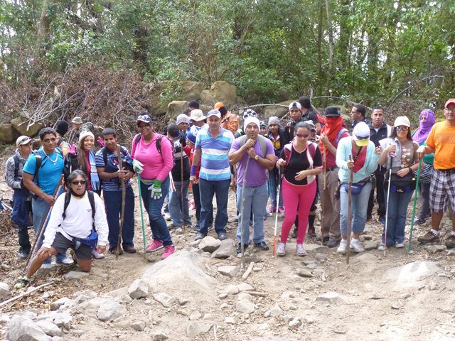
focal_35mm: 44
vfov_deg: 32.9
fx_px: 578
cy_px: 170
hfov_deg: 42.9
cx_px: 228
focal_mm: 7.9
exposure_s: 1/60
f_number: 3.4
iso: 250
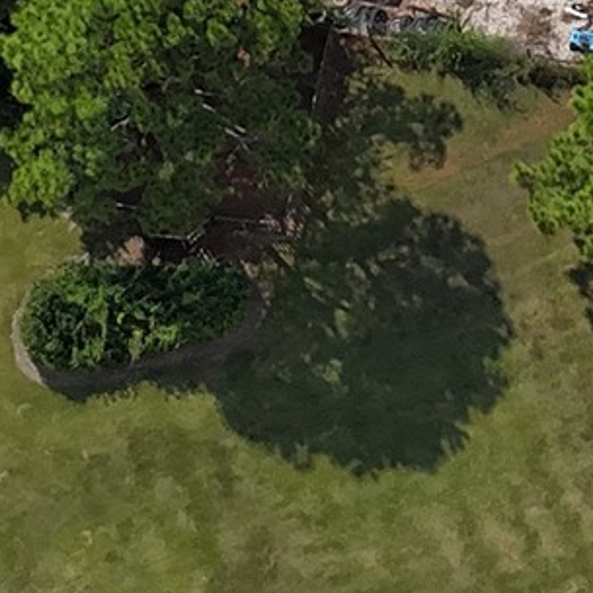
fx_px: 2772
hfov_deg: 12.1
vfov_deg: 10.5
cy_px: -825
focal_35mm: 143
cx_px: 597
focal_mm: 4.55
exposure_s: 1/1000
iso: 110
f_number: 2.8
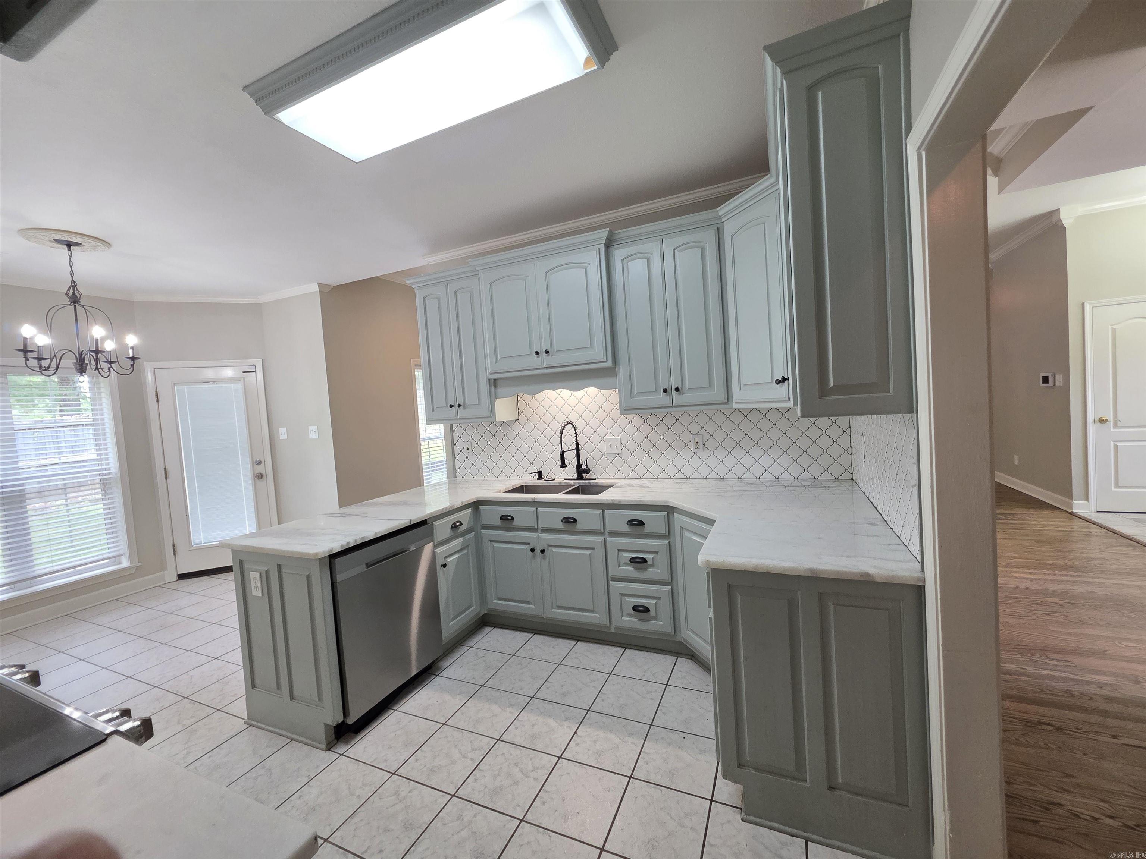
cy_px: 430
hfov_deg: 106.2
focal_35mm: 13
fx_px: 430
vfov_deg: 89.9
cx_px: 573
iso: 250
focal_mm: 2.2
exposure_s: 1/120
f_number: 1.9
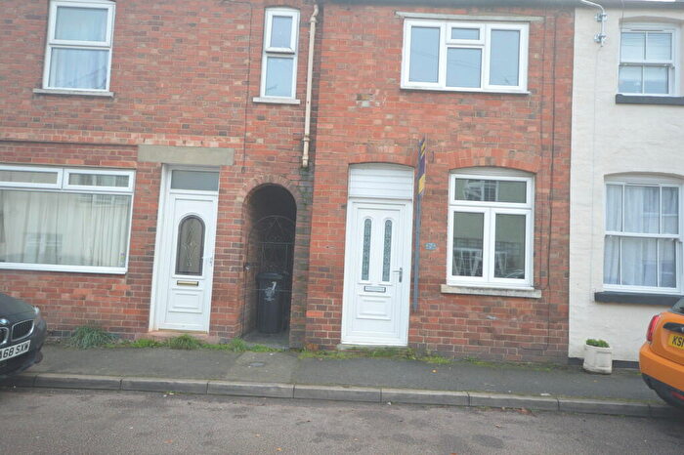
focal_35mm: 24
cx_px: 342
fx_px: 456
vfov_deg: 53.1
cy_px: 228
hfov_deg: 73.8
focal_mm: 16
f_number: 5
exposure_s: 1/100
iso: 400
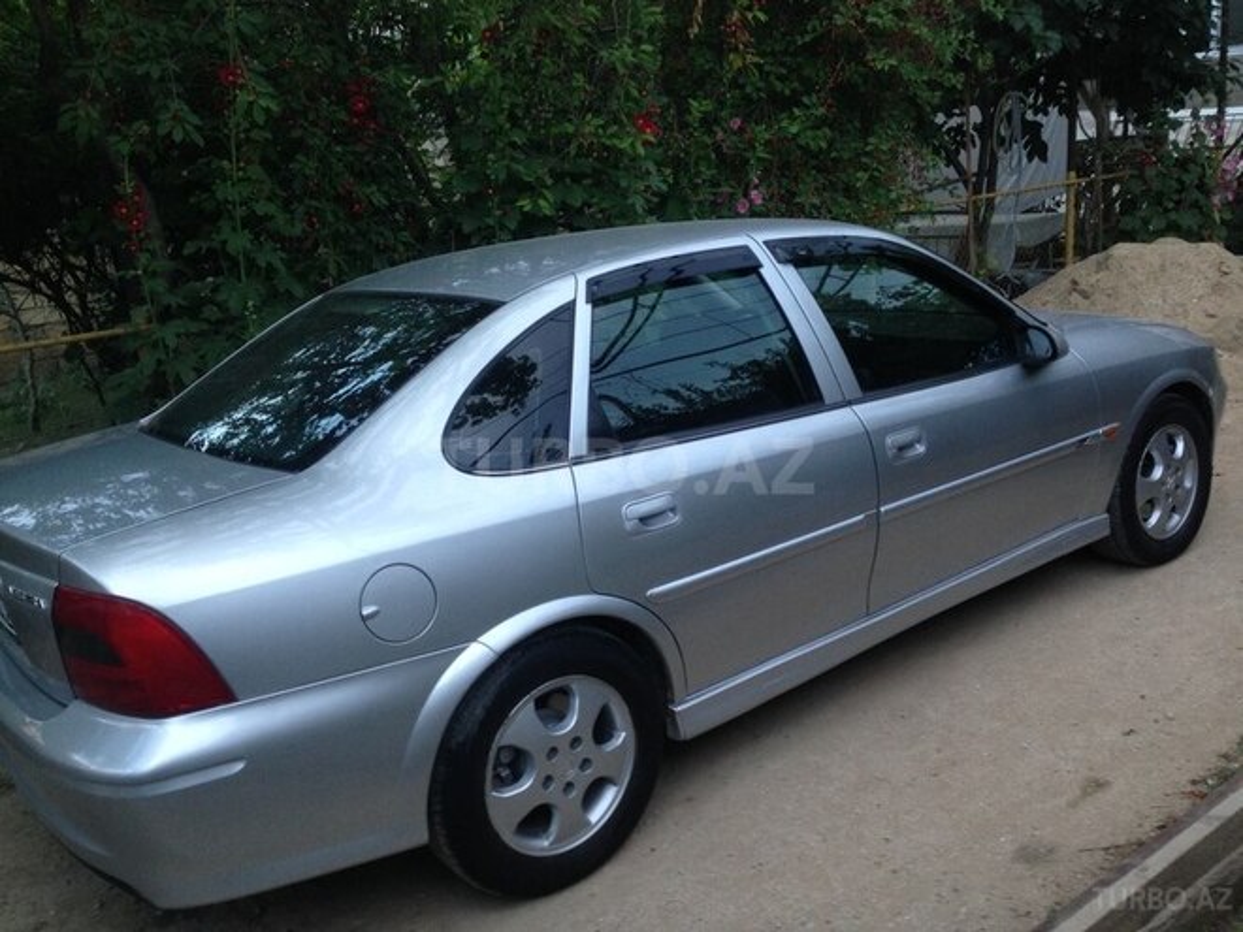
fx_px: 1185
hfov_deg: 55.4
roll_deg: +3.3
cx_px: 622
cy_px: 466
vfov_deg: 42.9
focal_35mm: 33
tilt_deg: -15.0
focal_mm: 4.12
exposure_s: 1/20
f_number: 2.4
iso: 100
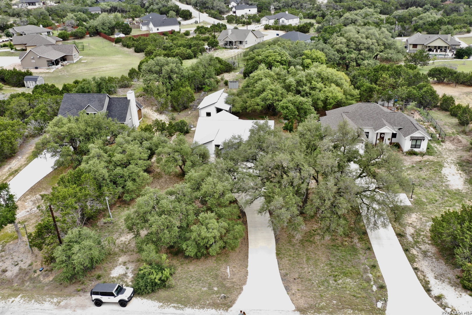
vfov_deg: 46.4
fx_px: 367
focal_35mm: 28
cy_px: 158
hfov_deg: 65.5
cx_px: 236
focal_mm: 10.26
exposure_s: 1/160
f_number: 4.5
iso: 100
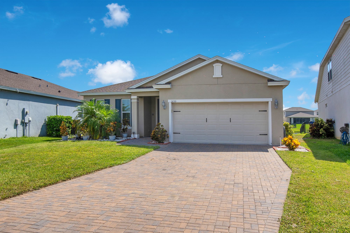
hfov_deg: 96.7
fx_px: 156
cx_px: 175
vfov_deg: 73.7
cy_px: 116
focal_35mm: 16
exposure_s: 1/200
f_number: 10
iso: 100
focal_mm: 16
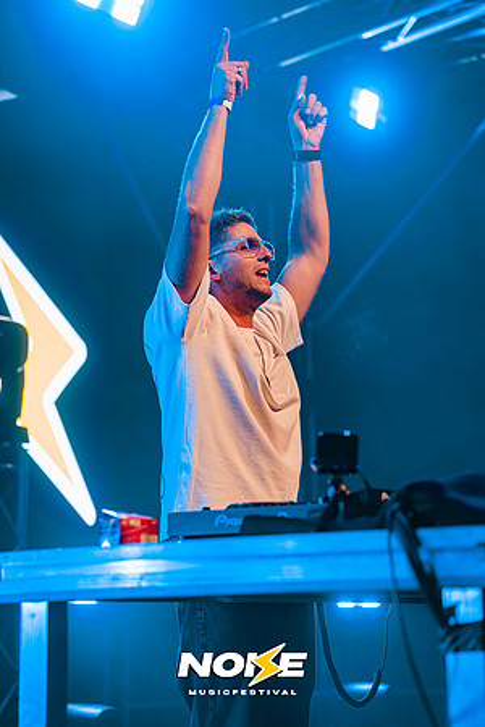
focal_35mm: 85
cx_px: 242
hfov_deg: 16.1
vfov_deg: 23.9
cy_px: 364
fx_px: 1718
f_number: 2.8
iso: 500
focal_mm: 85
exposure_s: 1/160
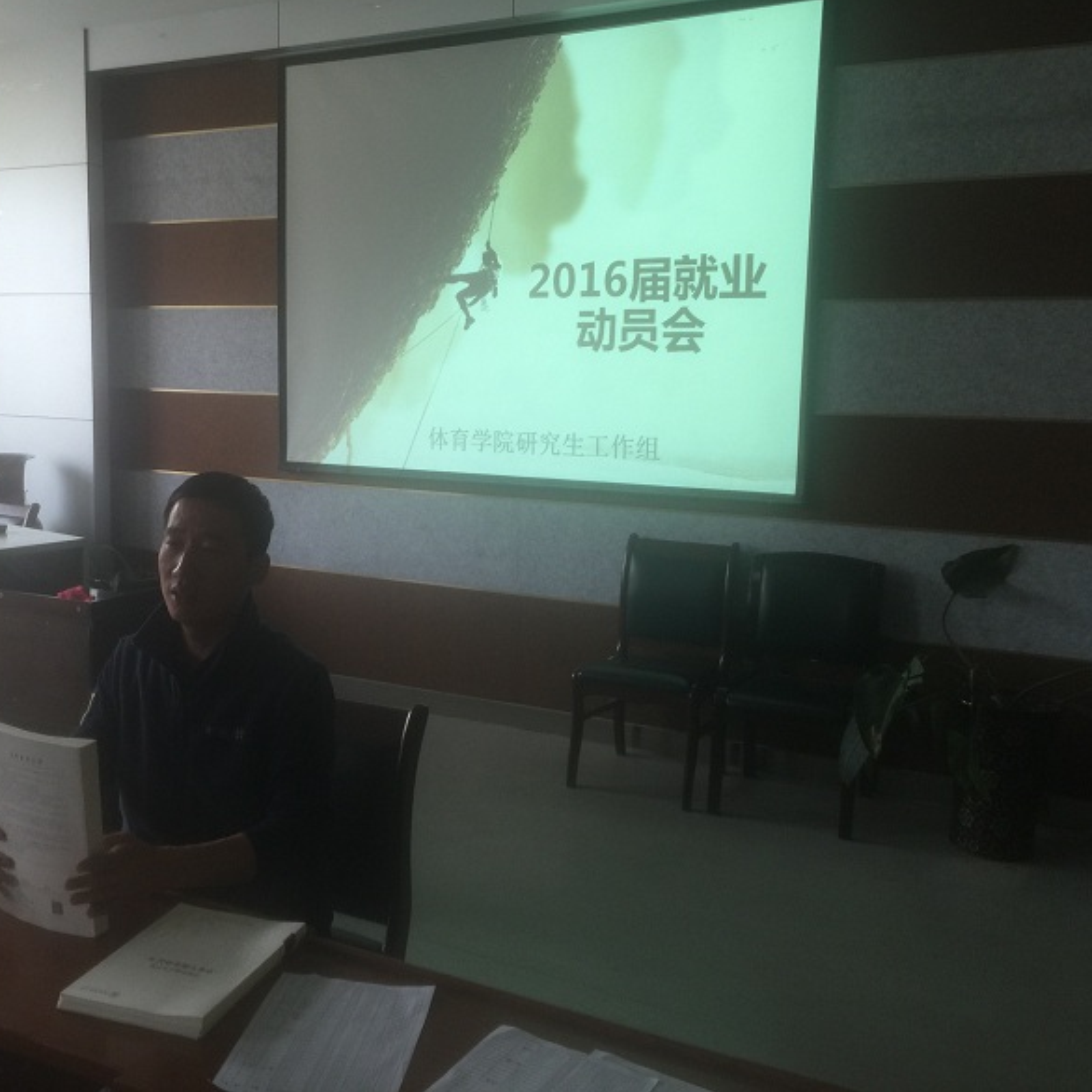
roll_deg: -1.7
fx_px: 1249
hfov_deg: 46.9
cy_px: 535
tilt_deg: -7.4
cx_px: 421
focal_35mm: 35
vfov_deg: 47.2
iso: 32
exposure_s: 1/15
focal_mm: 4.15
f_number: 2.2
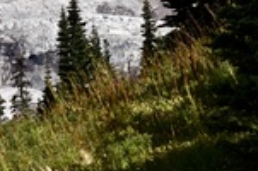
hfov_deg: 9.0
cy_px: -74
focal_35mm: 223
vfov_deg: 6.1
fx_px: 1595
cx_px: -135
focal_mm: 40
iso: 100
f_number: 10
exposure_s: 1/400
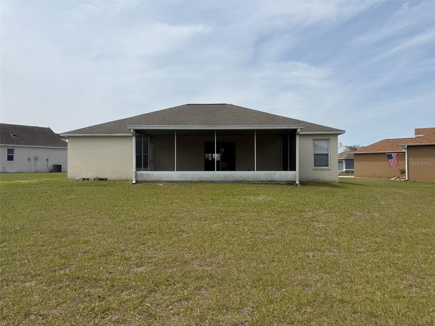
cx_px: 218
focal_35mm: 24
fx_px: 302
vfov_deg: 56.8
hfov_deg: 71.6
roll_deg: +0.0
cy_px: 163
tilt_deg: +0.9
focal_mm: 6.76
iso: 80
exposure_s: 1/6173
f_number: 1.78
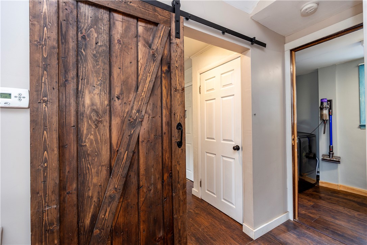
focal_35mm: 16
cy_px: 122
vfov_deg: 73.7
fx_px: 163
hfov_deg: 96.7
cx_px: 184
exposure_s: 1/6
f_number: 6.3
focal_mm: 16
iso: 320
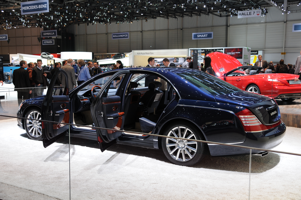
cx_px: 150
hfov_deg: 49.6
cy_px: 100
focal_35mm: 39
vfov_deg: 34.1
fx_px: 326
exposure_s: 1/180
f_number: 6.7
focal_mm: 26
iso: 400
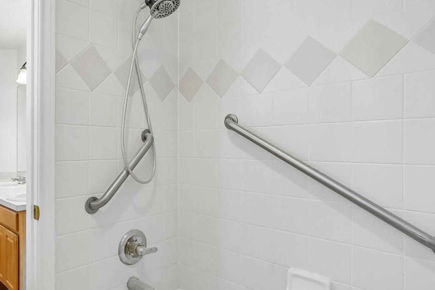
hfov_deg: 75.2
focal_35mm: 23
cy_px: 151
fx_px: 278
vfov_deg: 55.1
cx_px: 173
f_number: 8
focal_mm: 10
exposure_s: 1/8
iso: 800
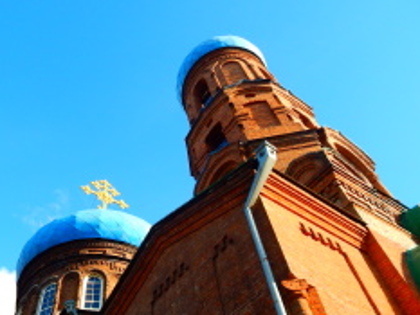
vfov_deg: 42.2
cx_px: 124
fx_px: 401
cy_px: 220
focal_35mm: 33
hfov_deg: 53.7
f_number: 3
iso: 125
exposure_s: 1/640
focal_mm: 4
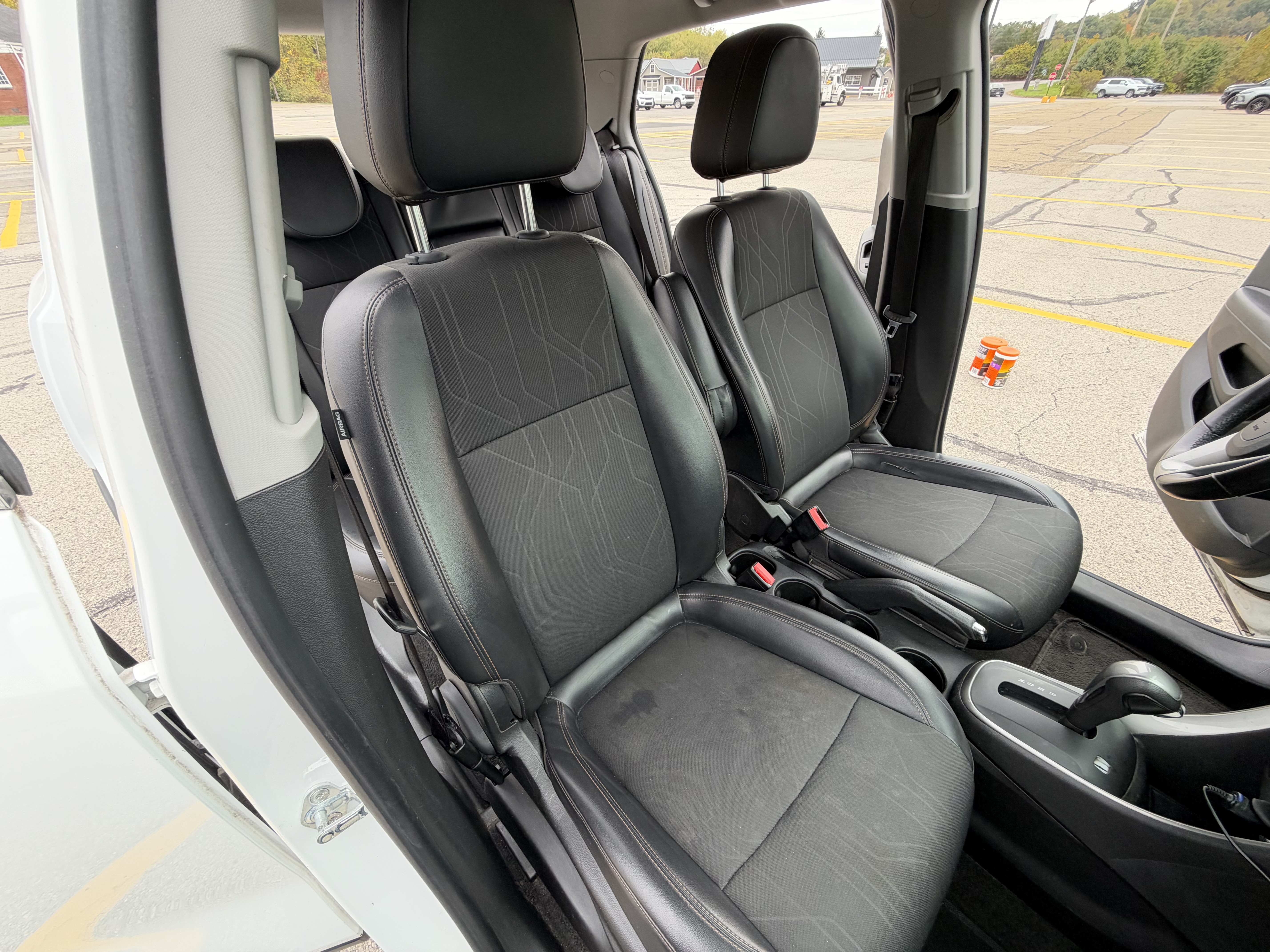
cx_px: 635
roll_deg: +1.8
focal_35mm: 14
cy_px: 476
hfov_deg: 102.1
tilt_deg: -37.1
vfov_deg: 85.7
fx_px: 514
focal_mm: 2.22
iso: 125
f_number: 2.2
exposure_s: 1/121
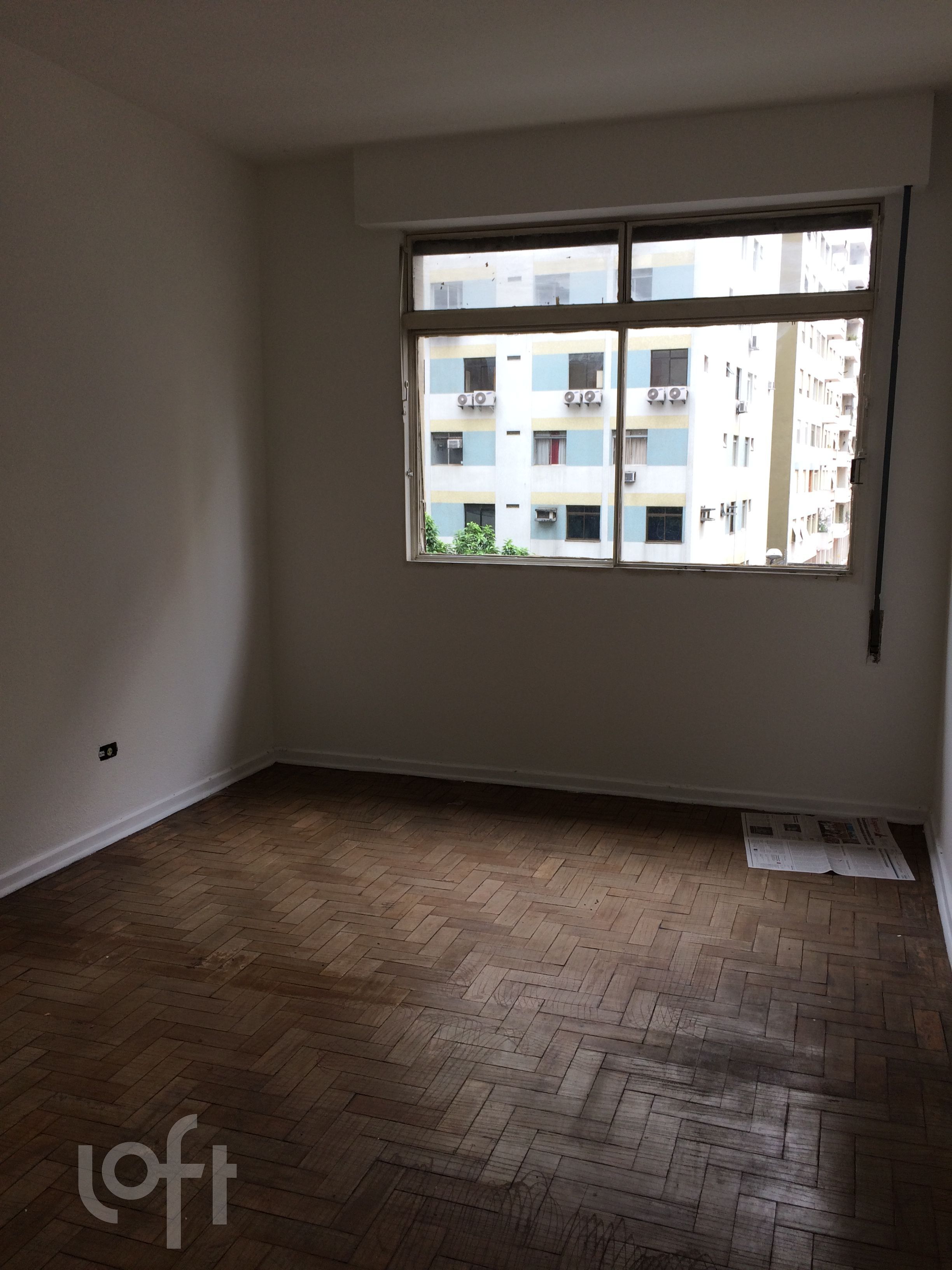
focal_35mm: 29
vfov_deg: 61.7
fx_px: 1063
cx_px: 476
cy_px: 635
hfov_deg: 48.2
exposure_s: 1/60
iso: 32
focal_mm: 4.15
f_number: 2.2
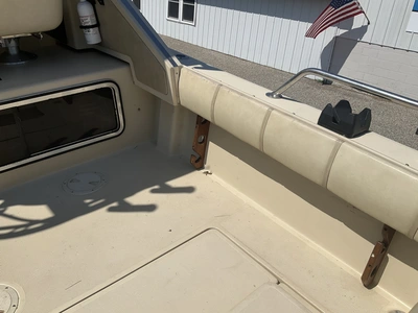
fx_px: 350
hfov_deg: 61.7
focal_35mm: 29
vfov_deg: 48.2
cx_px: 209
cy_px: 156
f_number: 1.8
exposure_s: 1/5814
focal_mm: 3
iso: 25
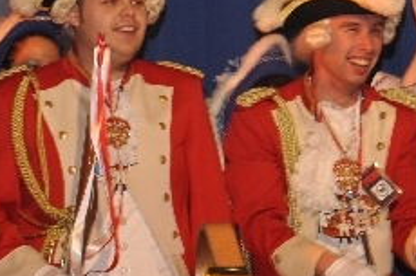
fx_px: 3972
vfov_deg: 4.0
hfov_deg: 6.0
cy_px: 10
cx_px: 405
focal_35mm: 344
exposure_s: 1/60
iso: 400
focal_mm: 66
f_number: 5.3
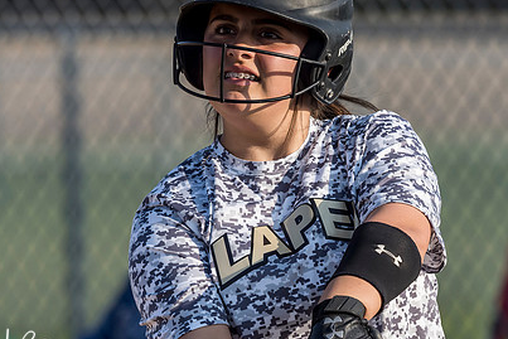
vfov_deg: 1.5
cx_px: 260
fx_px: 12704
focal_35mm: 900
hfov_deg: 2.3
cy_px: 151
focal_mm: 300
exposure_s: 1/1250
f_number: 5.6
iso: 400
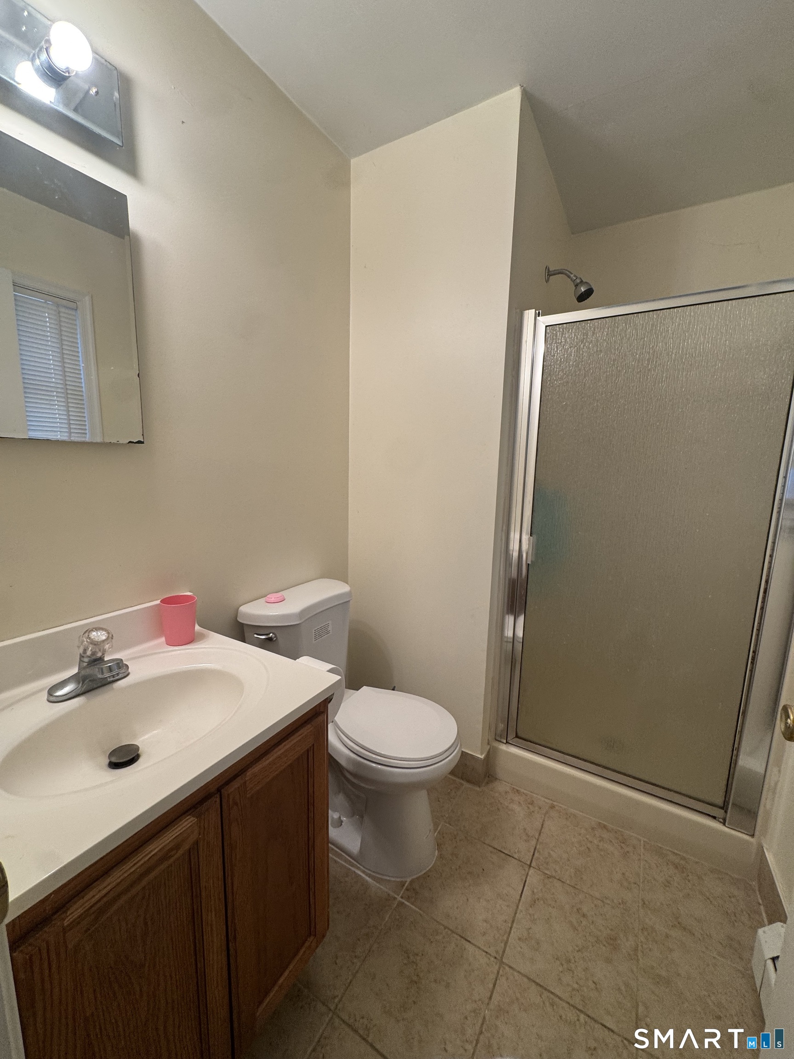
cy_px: 530
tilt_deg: -9.2
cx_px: 397
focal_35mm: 14
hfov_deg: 85.7
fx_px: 428
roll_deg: +0.2
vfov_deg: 102.1
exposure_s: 1/120
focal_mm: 2.22
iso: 125
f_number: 2.2
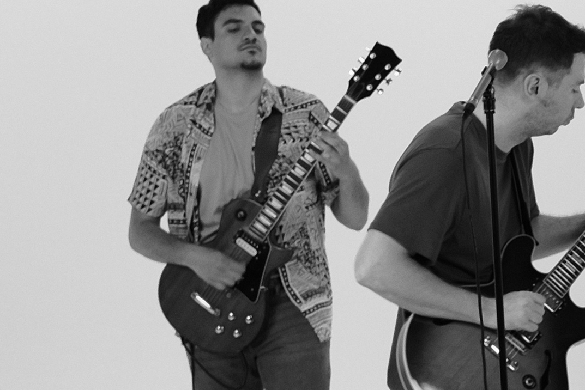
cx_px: 956
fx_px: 3039
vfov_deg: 7.3
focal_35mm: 187
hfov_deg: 10.5
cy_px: 433
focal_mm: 27
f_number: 5.6
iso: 800
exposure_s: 1/125
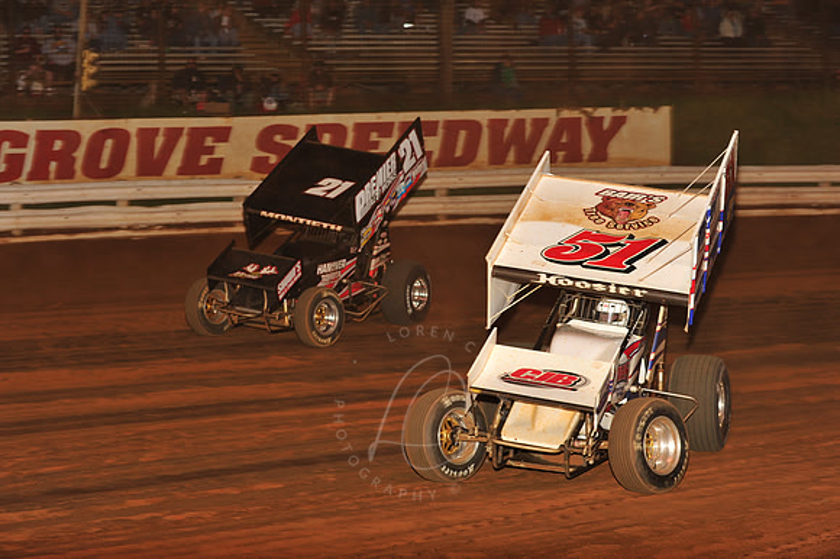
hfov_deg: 20.4
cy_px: 280
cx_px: 420
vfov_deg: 13.7
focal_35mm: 100
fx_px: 2332
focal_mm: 100
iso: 800
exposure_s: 1/320
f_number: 6.3
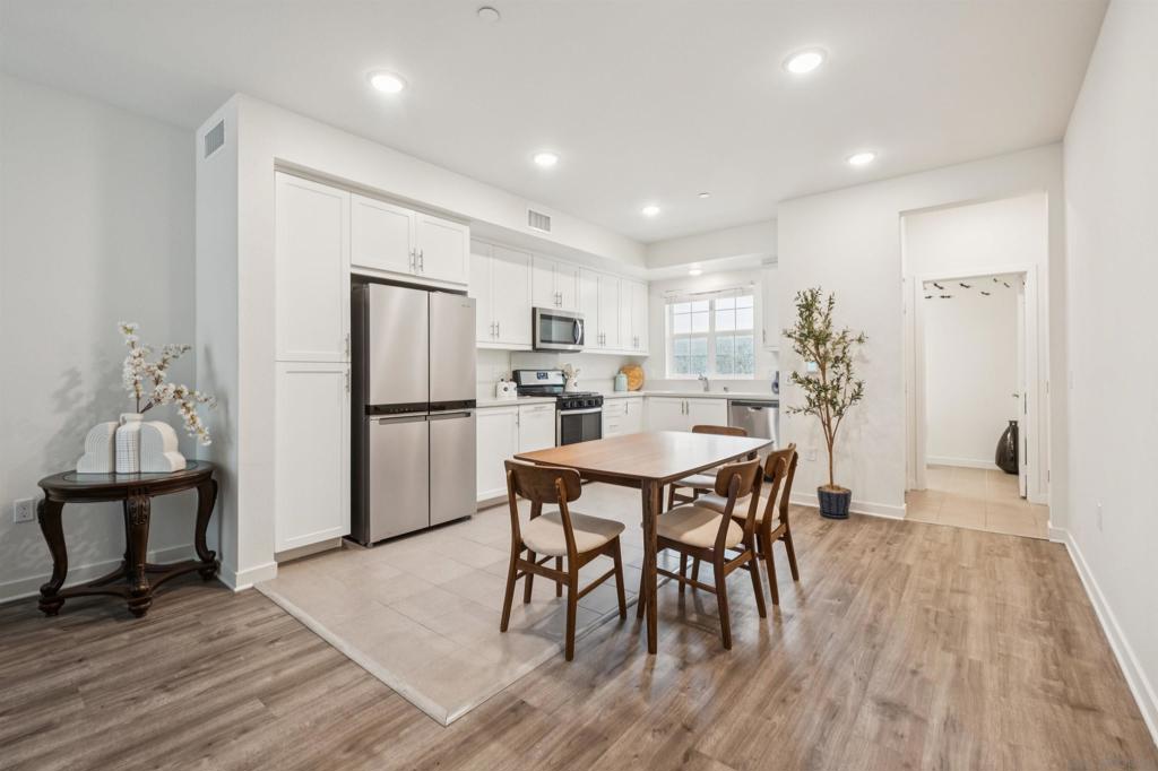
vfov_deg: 77.3
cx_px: 579
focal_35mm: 15
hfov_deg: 100.4
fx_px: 482
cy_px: 386
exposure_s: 1/13
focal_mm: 10
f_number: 8
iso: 400
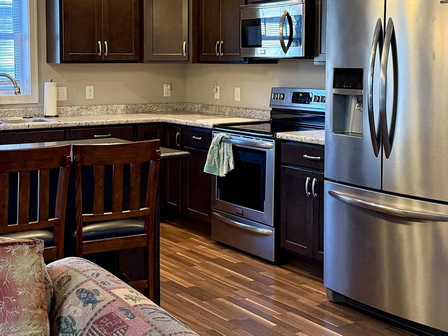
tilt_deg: -2.7
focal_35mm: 57
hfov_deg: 33.7
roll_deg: +0.4
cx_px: 180
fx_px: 738
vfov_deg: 25.5
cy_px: 99
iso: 320
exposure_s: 1/60
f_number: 1.78
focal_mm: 6.76
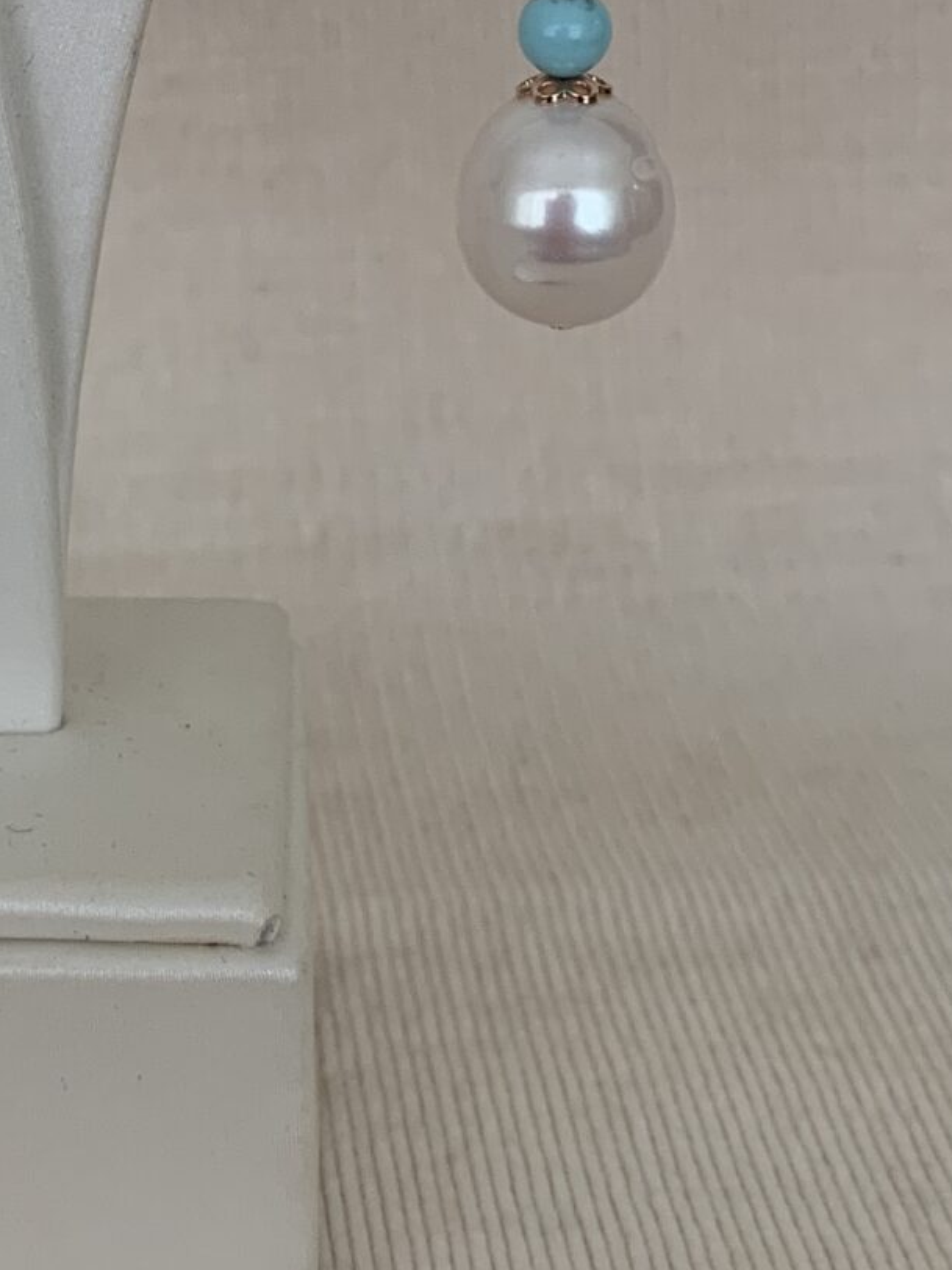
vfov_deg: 23.1
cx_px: 73
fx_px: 3007
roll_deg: +0.0
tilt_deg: -14.4
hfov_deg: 17.7
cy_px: 69
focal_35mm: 82
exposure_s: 1/121
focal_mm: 4.25
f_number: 1.8
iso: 80
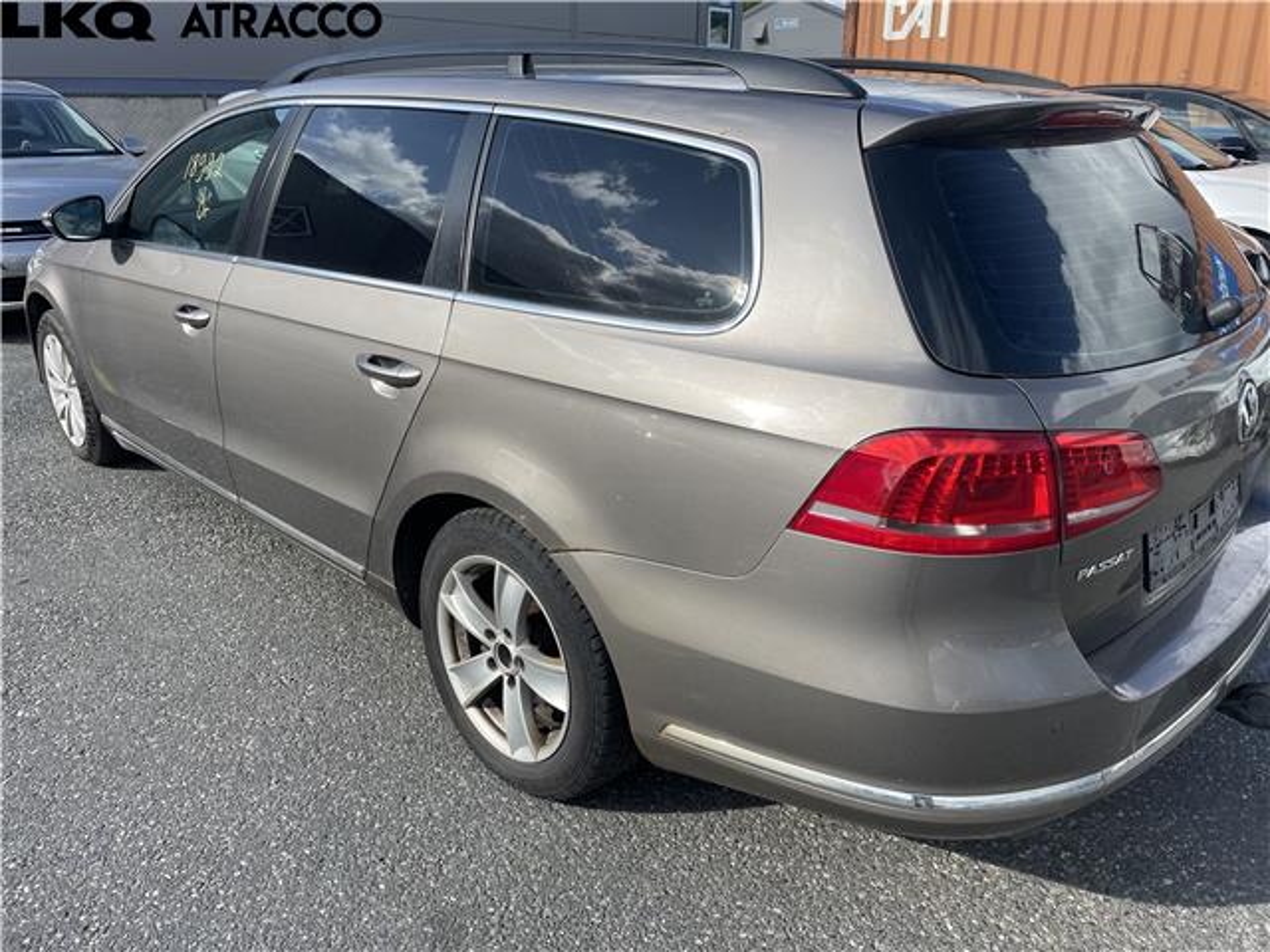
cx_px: 635
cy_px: 476
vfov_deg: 53.1
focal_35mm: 26
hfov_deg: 67.3
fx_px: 954
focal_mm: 4.2
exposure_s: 1/1949
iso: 32
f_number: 1.6
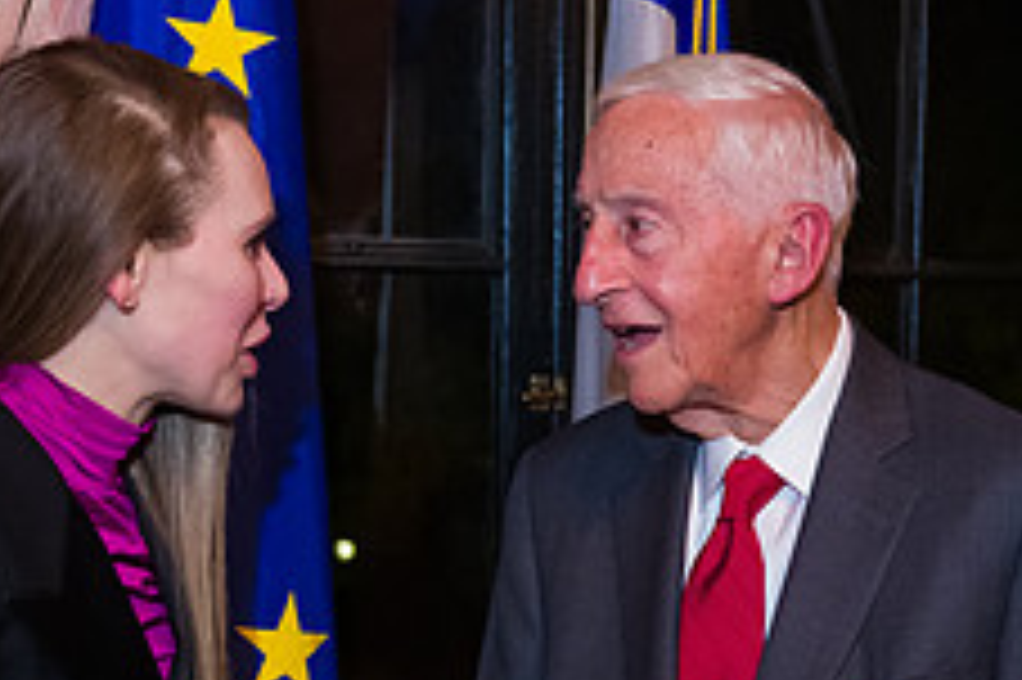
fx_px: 2468
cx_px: 743
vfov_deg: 15.5
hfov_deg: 23.2
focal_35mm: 87
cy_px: 574
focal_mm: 34
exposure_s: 1/100
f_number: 3.2
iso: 3200
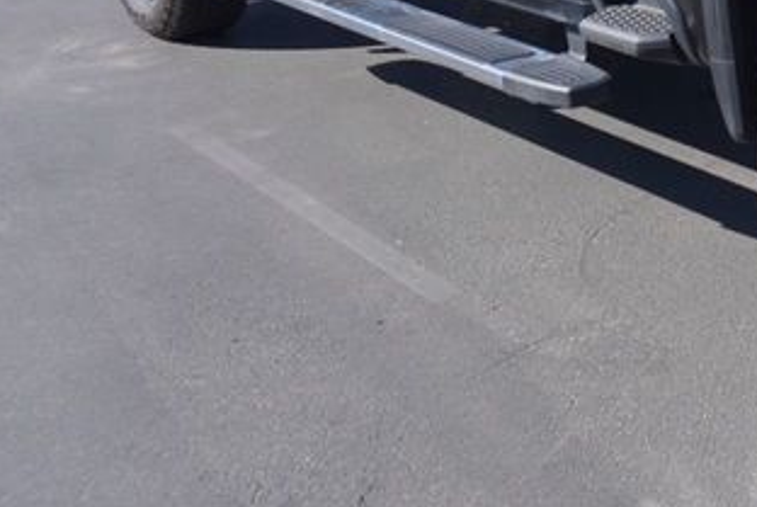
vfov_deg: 15.9
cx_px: 987
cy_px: -56
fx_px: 1761
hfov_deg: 21.8
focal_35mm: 84
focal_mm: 17
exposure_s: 1/400
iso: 100
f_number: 4.5
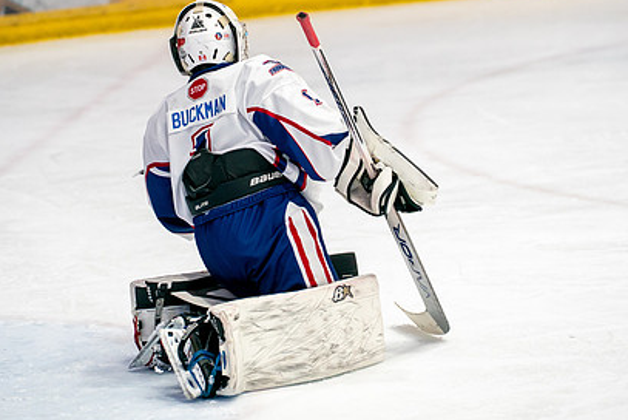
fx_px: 4539
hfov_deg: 7.9
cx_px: 297
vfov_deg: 5.3
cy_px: 74
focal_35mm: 260
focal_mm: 143
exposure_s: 1/800
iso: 2500
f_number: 3.2
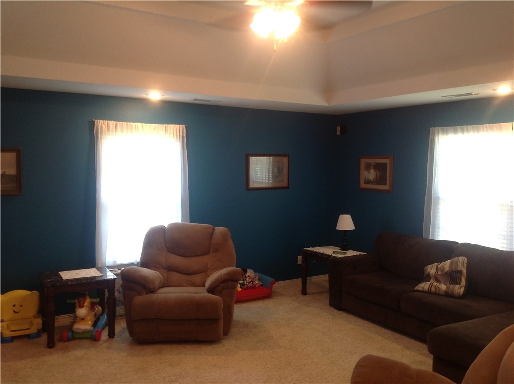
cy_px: 192
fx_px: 519
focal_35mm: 35
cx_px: 257
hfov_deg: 52.7
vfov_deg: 40.6
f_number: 2.4
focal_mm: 4.28
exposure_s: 1/15
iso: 64
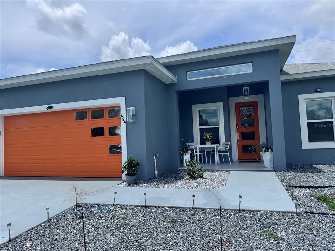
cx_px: 168
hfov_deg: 71.6
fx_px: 232
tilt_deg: +3.0
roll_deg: +2.0
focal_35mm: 24
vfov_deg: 56.8
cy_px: 126
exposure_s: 1/7937
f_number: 1.78
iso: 80
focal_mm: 6.76
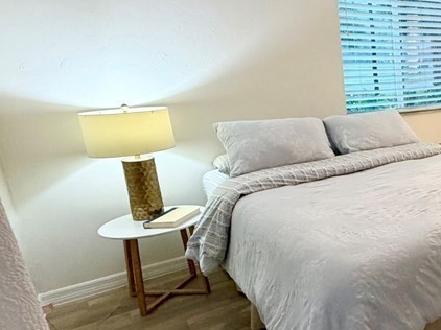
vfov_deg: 41.7
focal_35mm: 34
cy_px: 159
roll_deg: -0.2
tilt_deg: -14.0
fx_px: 433
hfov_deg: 41.3
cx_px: 501
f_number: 2.2
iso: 320
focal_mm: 2.22
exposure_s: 1/60
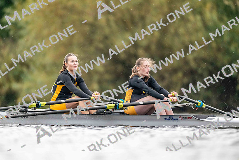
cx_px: 120
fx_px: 3984
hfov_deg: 3.4
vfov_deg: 2.3
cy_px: 80
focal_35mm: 600
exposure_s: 1/2500
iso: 4000
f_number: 4
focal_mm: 600
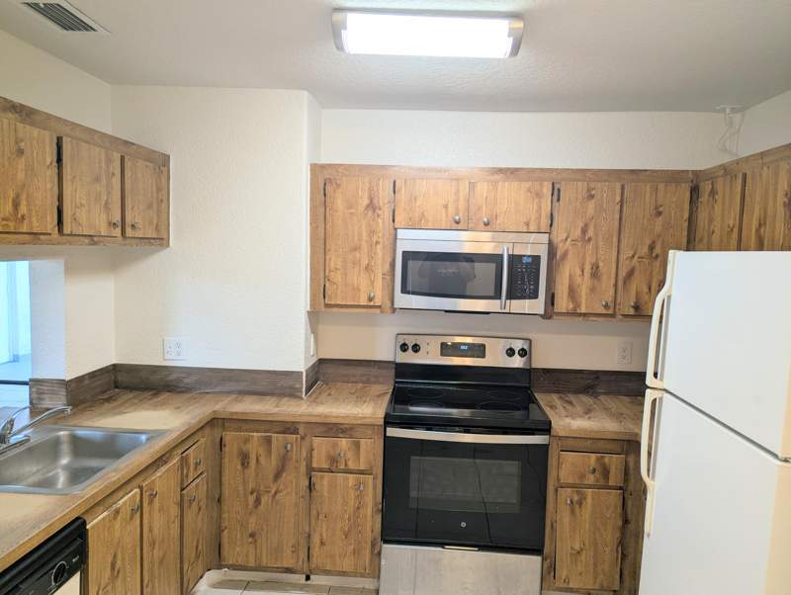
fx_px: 549
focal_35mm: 24
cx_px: 396
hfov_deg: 71.5
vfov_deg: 56.9
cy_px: 298
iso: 55
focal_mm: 6.81
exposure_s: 1/40
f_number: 1.85
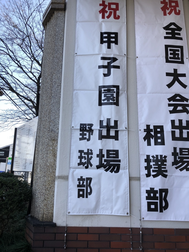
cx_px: 94
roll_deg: -1.6
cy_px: 126
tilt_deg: +10.9
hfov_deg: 49.7
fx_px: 204
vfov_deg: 63.4
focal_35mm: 28
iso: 20
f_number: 1.8
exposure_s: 1/505
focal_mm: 3.99
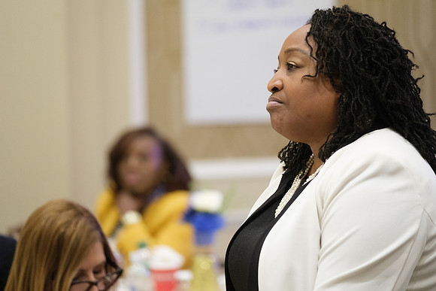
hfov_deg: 10.2
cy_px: 146
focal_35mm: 202
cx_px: 218
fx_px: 2447
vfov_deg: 6.8
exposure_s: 1/160
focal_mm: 134.4
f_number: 2.8
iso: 3200
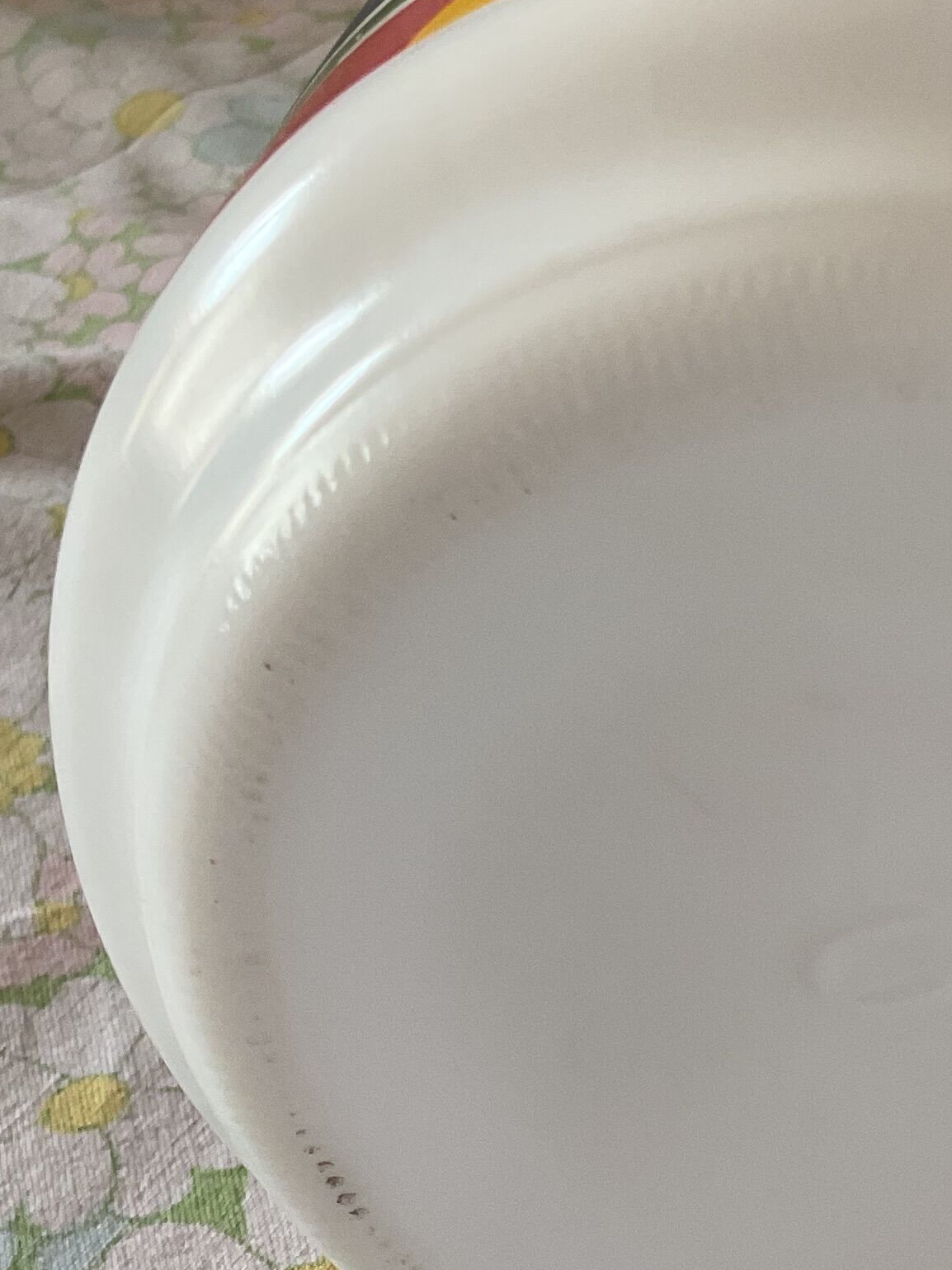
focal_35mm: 76
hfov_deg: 19.0
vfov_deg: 25.4
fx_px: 2787
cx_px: 898
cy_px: 932
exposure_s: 1/60
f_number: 1.8
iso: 40
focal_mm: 3
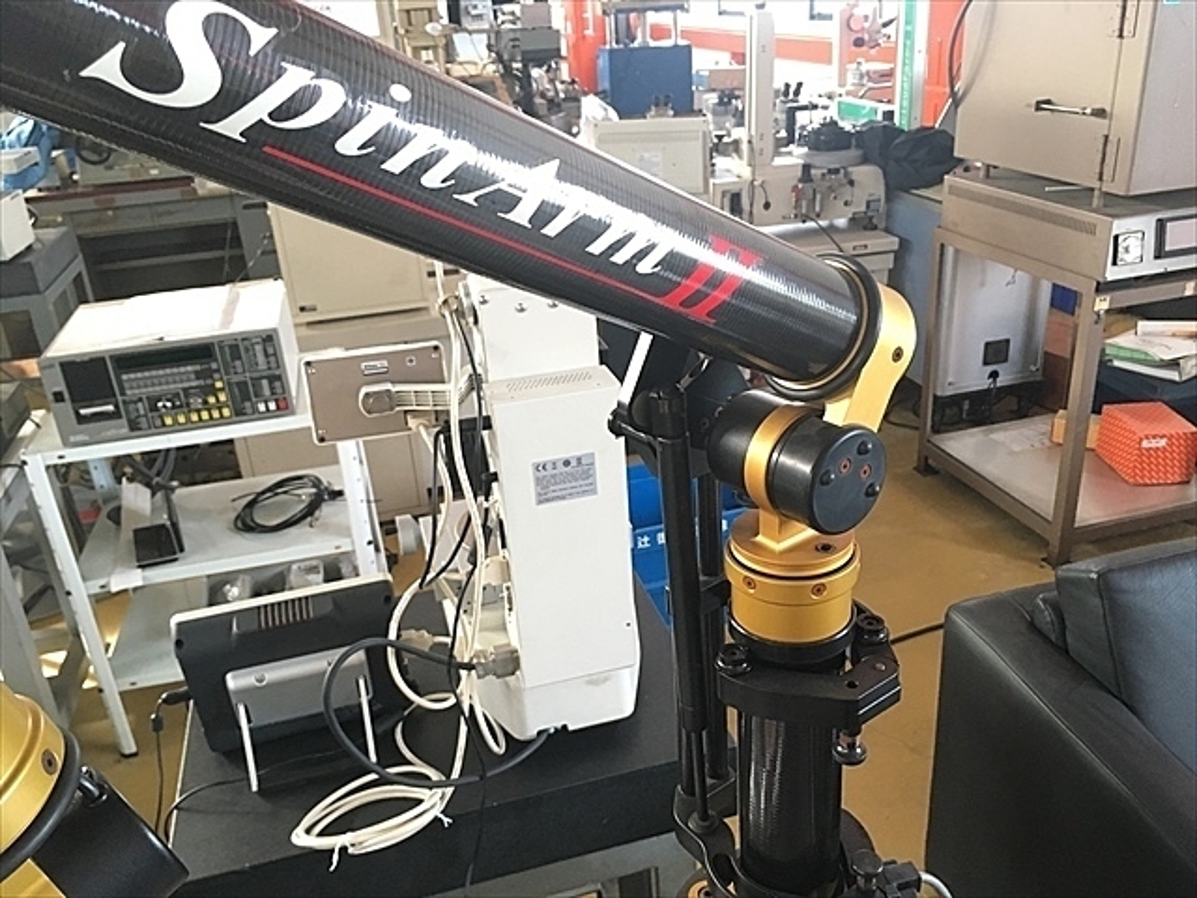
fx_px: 1003
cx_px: 598
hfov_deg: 61.7
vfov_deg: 48.2
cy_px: 449
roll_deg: +4.4
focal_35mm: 29
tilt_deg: -24.6
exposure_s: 1/30
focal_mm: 4.15
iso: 160
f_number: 2.2
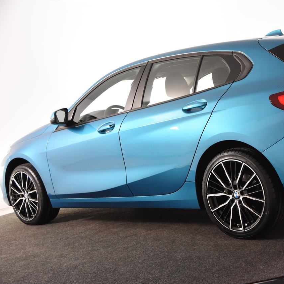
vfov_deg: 28.8
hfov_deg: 28.4
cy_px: 142
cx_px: 213
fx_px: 554
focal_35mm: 60
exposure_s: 1/80
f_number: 4.5
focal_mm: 31
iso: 1600
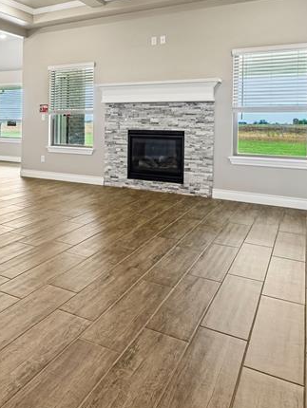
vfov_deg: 55.1
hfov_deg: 39.6
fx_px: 378
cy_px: 122
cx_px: 9
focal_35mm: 32
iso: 400
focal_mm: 14
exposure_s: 1/15
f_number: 9
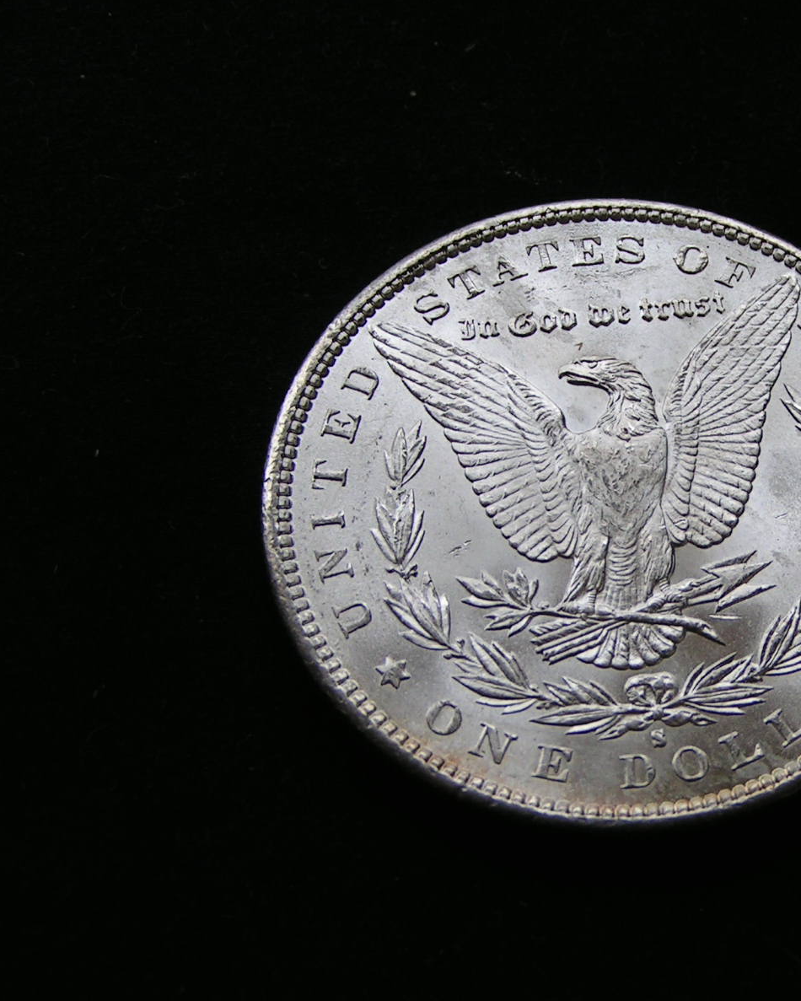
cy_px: 503
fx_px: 2222
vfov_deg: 25.4
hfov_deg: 20.2
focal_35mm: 75
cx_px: 666
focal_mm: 8.7
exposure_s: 1/60
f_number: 4.5
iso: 50
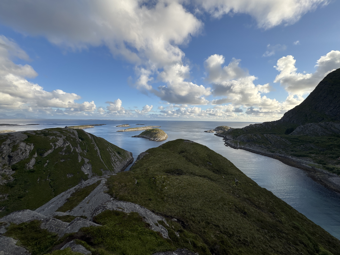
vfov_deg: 85.7
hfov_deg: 102.1
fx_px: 138
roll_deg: -0.5
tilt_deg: -2.5
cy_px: 128
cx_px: 170
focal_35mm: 14
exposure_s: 1/1420
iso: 40
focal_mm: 2.22
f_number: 2.2
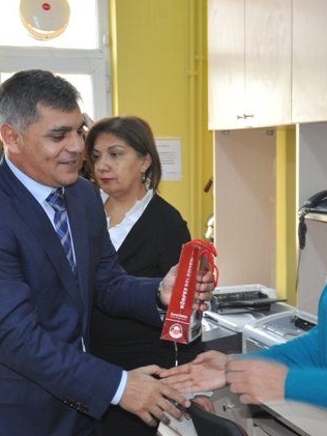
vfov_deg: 27.8
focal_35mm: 70
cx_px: 235
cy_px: 219
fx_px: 881
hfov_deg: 20.9
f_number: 4.2
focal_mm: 32
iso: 800
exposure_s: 1/60
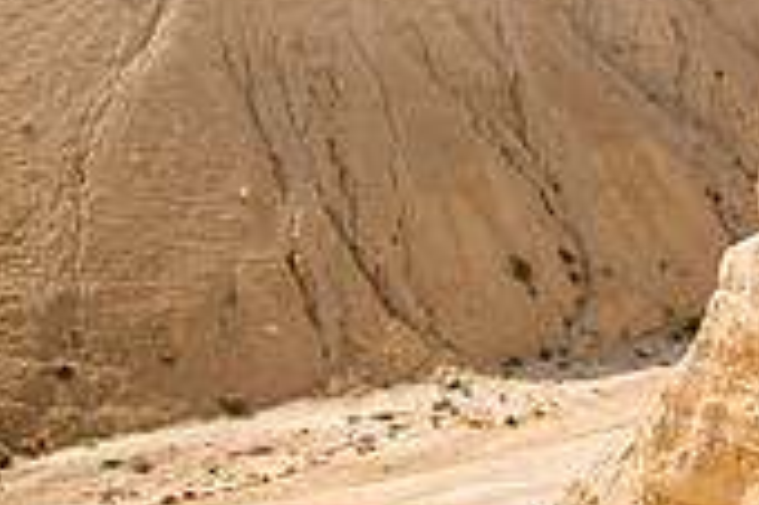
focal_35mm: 82
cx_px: 1179
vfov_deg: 15.2
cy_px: -279
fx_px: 1727
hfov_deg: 20.7
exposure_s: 1/2500
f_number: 2.8
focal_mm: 24
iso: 200
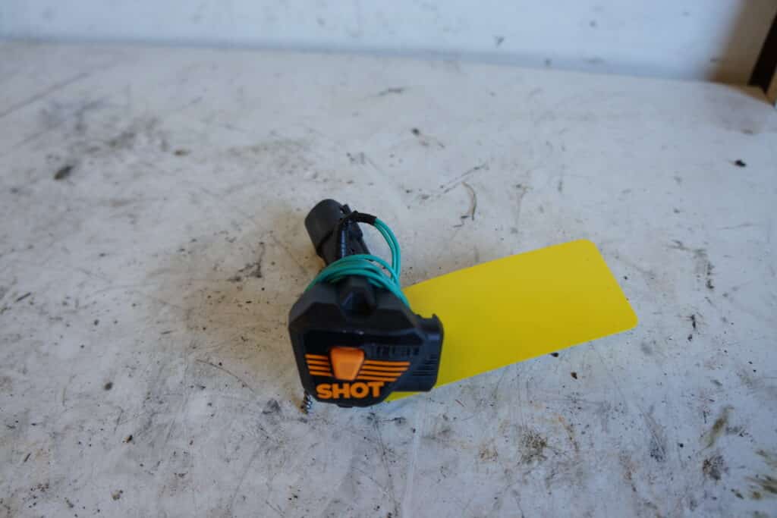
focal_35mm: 27
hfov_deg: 67.4
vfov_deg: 47.9
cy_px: 259
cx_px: 388
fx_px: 583
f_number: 4
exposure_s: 1/60
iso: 400
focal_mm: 18
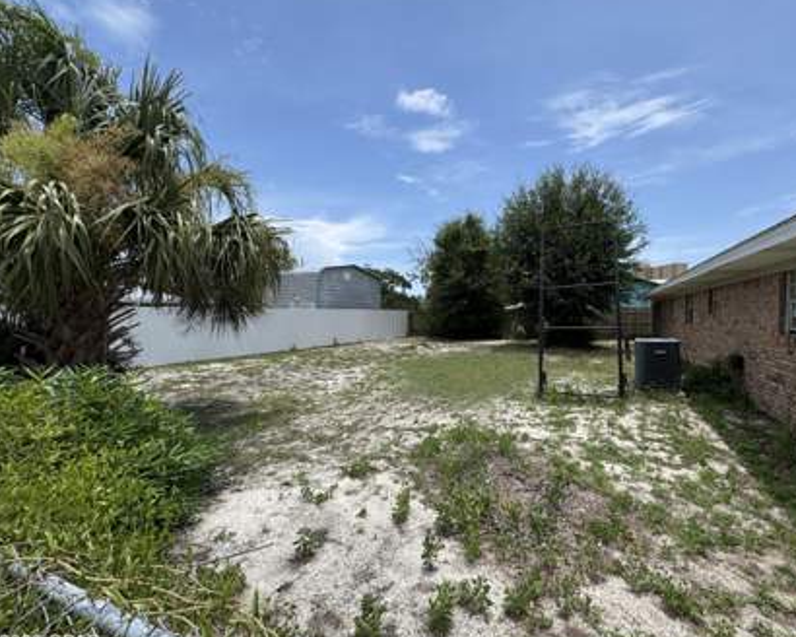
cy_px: 323
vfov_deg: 80.4
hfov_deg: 92.6
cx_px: 448
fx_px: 377
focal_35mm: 16
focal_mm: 2.22
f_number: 2.2
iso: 50
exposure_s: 1/1927
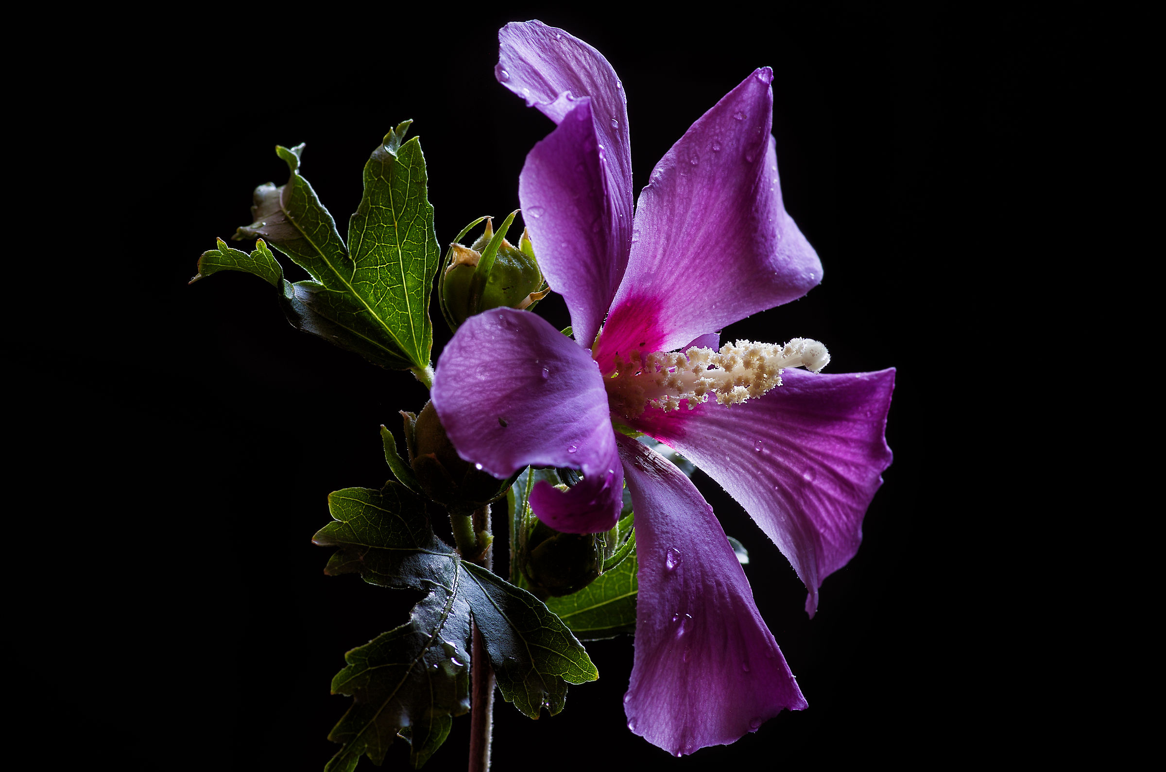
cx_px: 583
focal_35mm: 150
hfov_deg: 13.7
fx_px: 4848
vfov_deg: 9.1
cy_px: 386
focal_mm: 100
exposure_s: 1.6
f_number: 11
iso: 100
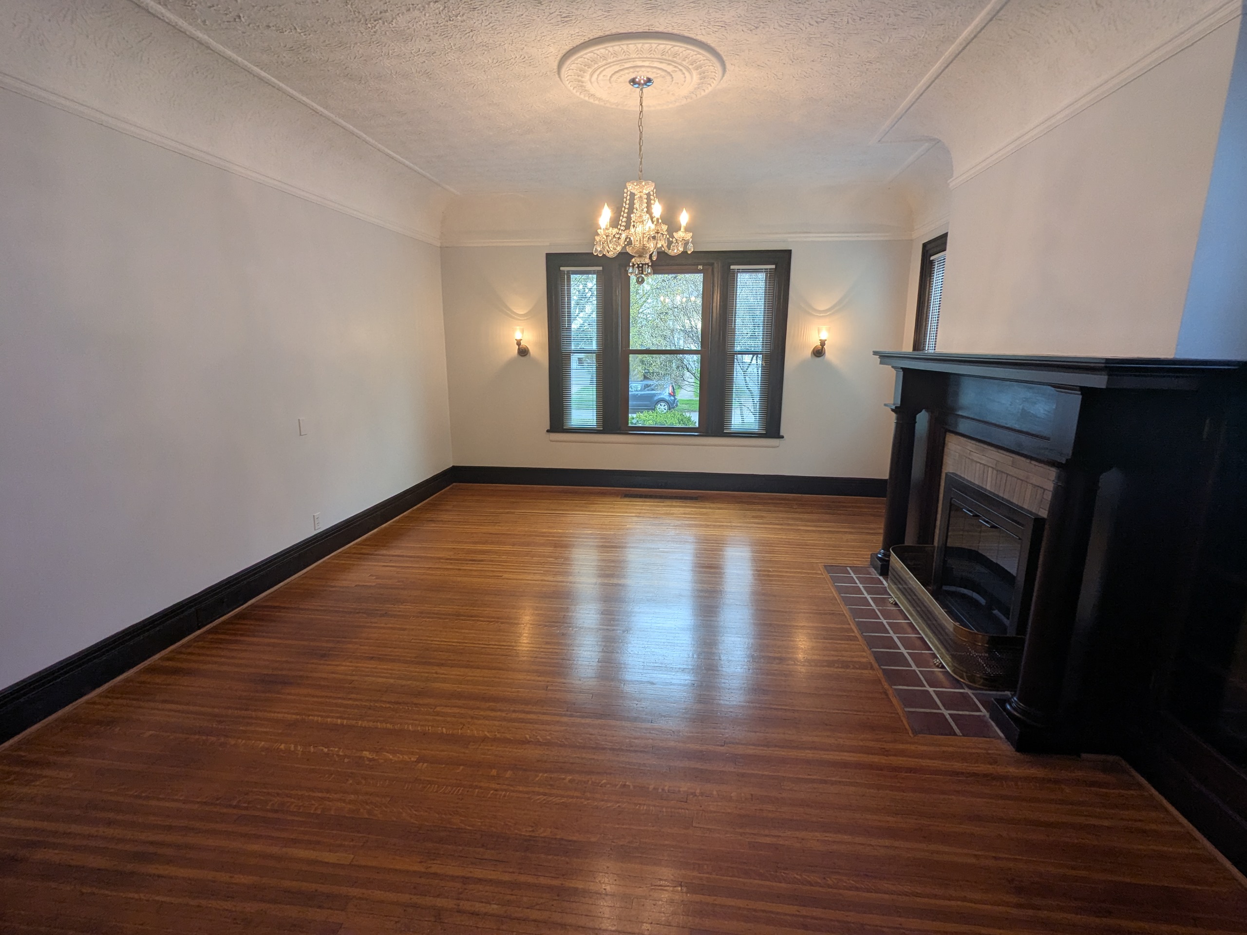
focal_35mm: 16
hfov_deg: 94.5
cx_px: 624
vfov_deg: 78.1
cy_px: 468
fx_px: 576
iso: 63
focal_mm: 2.35
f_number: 2.2
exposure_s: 1/60
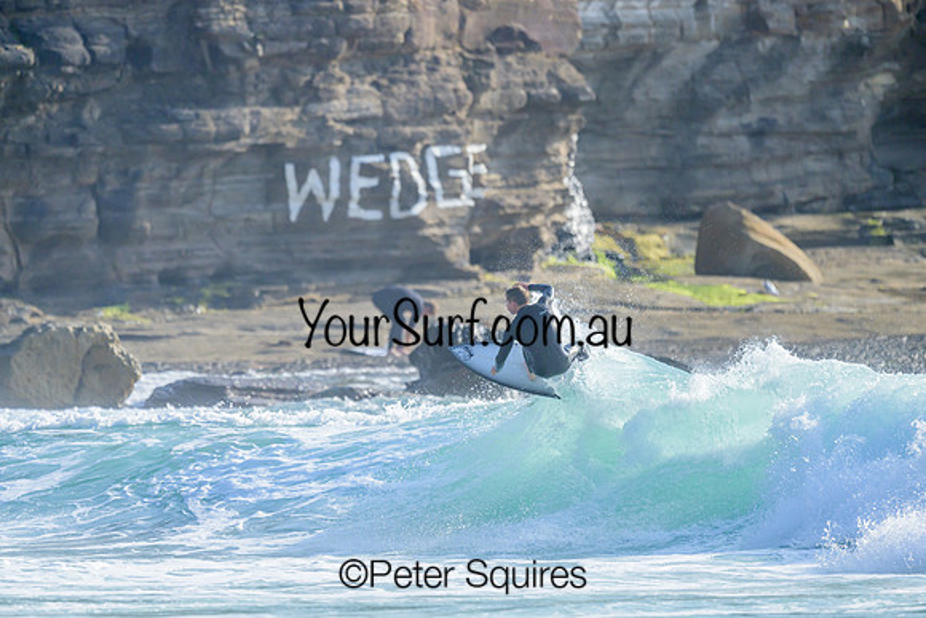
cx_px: 463
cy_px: 309
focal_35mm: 800
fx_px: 20582
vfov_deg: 1.7
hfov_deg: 2.6
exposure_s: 1/2000
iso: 400
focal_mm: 800
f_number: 6.3
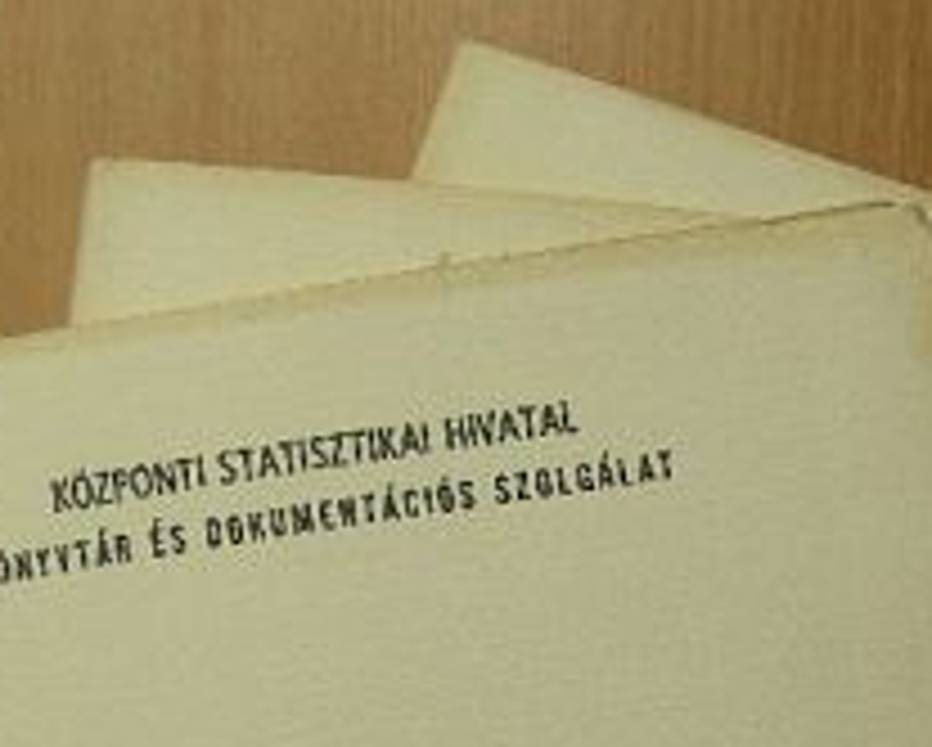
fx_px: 2595
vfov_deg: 15.7
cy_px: 943
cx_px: 626
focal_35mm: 94
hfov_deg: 20.3
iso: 50
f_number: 3.5
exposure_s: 1/58.1
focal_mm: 7.4
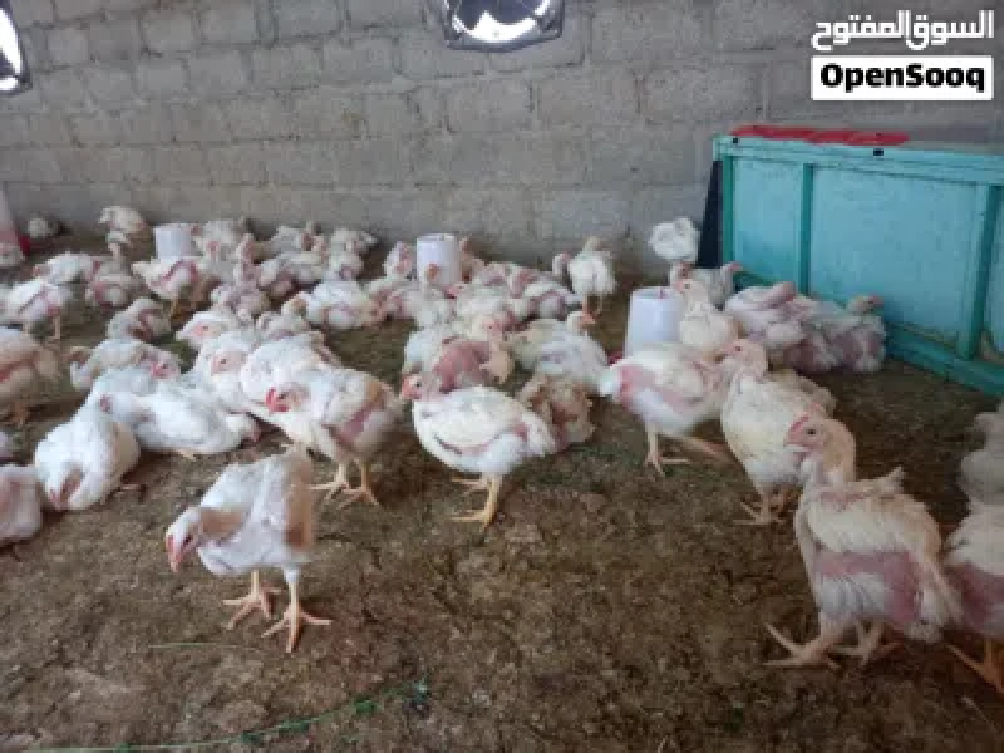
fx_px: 725
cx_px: 502
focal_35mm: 25
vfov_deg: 54.9
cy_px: 376
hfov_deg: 69.4
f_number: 2
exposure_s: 1/30
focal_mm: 4.6
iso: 160
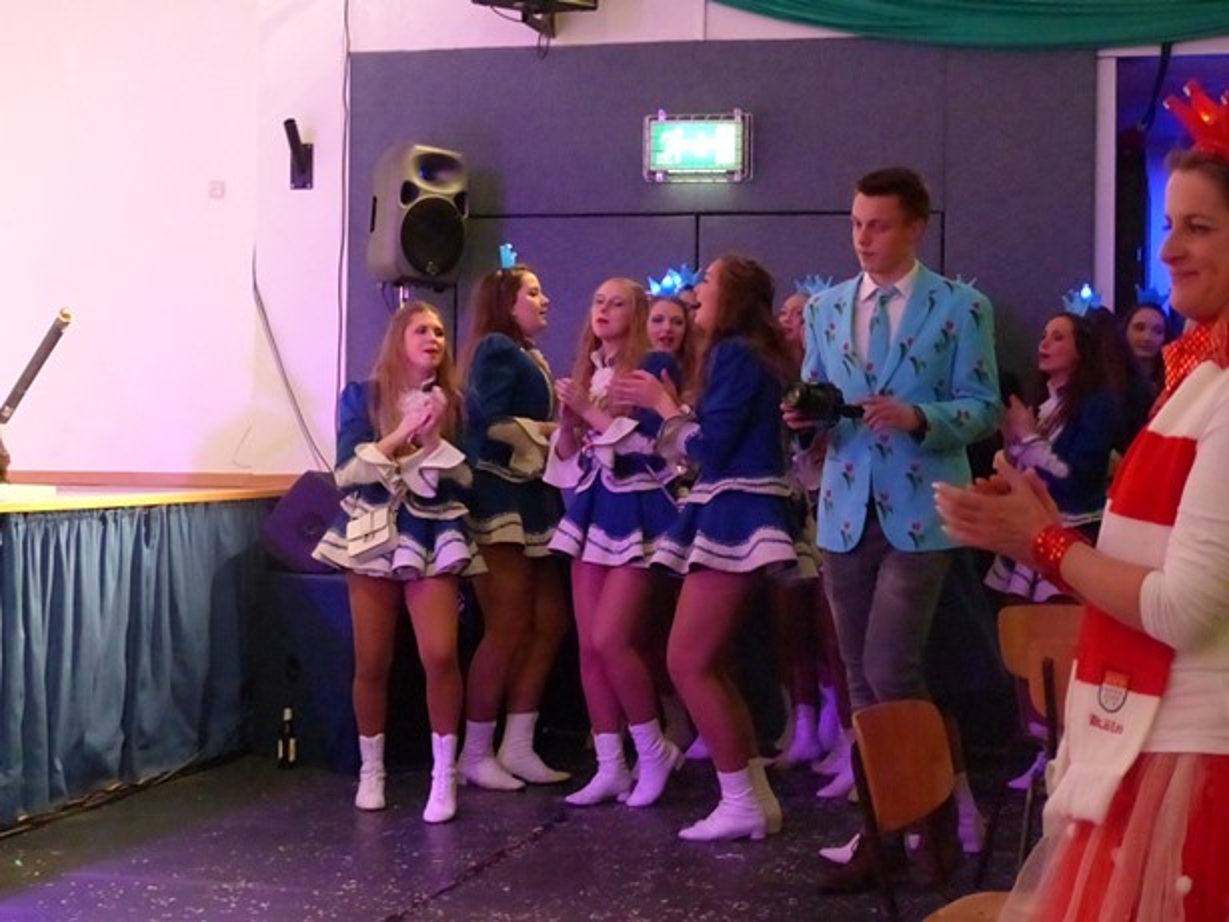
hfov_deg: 29.4
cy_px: 461
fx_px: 2344
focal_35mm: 66
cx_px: 614
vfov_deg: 22.3
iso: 2000
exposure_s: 1/60
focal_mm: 11.9
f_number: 2.8
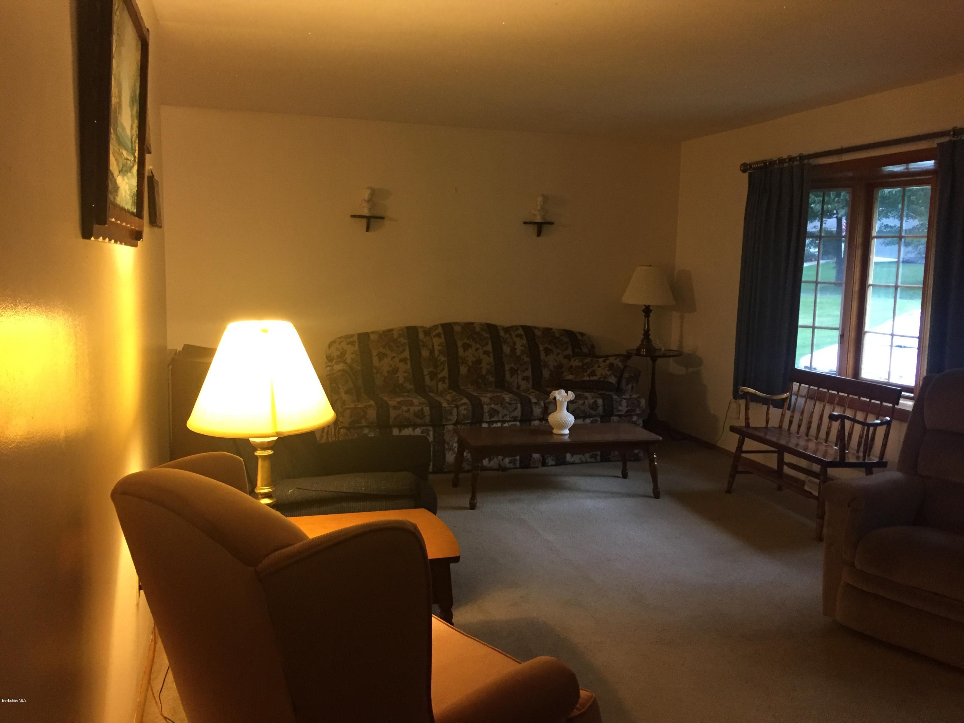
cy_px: 362
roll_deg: -1.9
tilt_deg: -7.5
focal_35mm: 29
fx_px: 808
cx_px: 482
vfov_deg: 48.2
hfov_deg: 61.7
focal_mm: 4.15
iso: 200
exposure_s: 1/30
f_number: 2.2
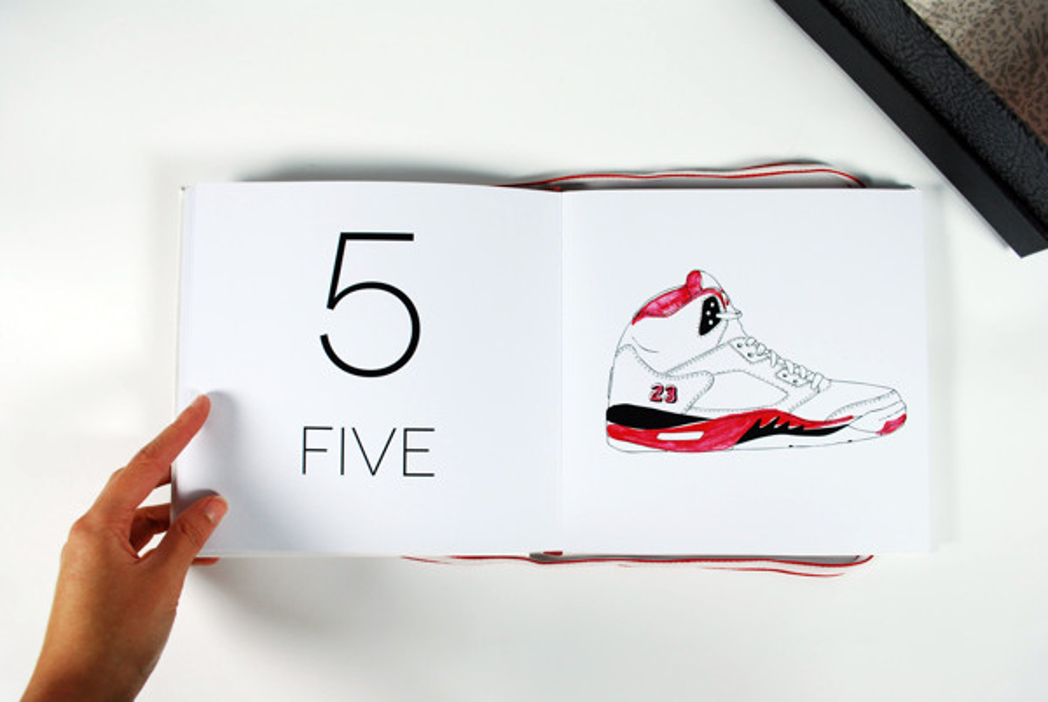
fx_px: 787
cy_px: 351
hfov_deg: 67.3
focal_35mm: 27
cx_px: 524
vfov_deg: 48.1
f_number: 5.6
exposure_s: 1/100
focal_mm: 18
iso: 400
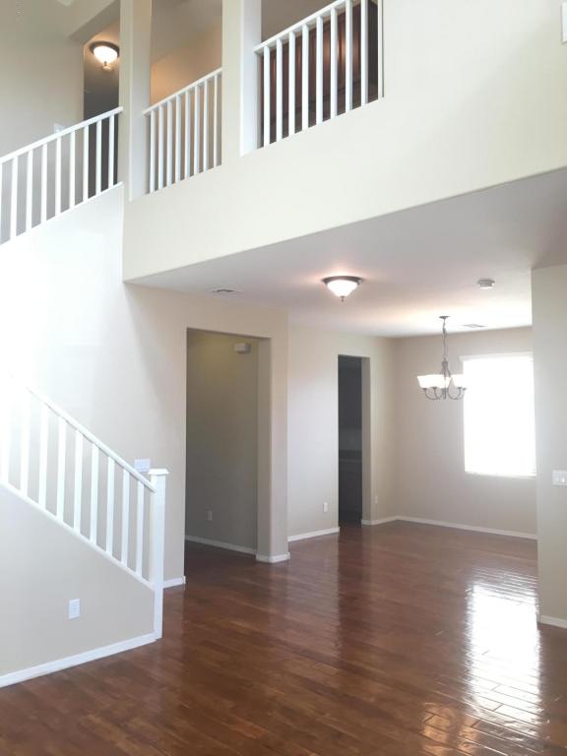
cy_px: 378
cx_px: 284
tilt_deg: +2.6
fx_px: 633
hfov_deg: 48.2
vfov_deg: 61.7
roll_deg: +0.1
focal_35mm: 29
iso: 64
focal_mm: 4.15
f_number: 2.2
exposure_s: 1/30
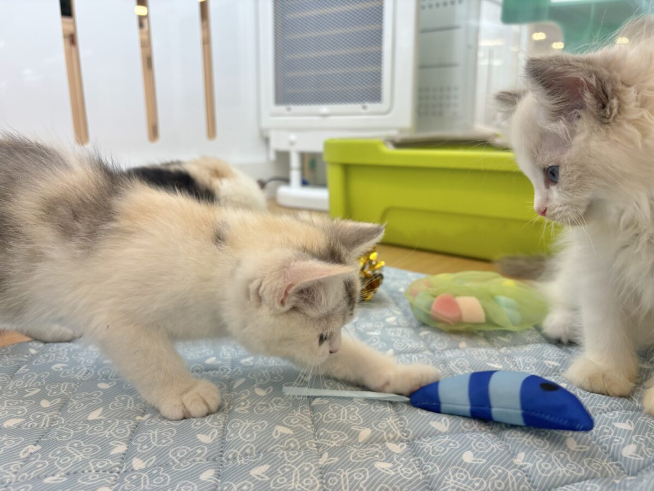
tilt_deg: -13.7
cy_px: 246
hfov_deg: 67.3
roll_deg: -0.2
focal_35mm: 26
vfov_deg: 53.1
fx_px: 491
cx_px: 327
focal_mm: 5.96
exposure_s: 1/100
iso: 64
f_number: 1.6
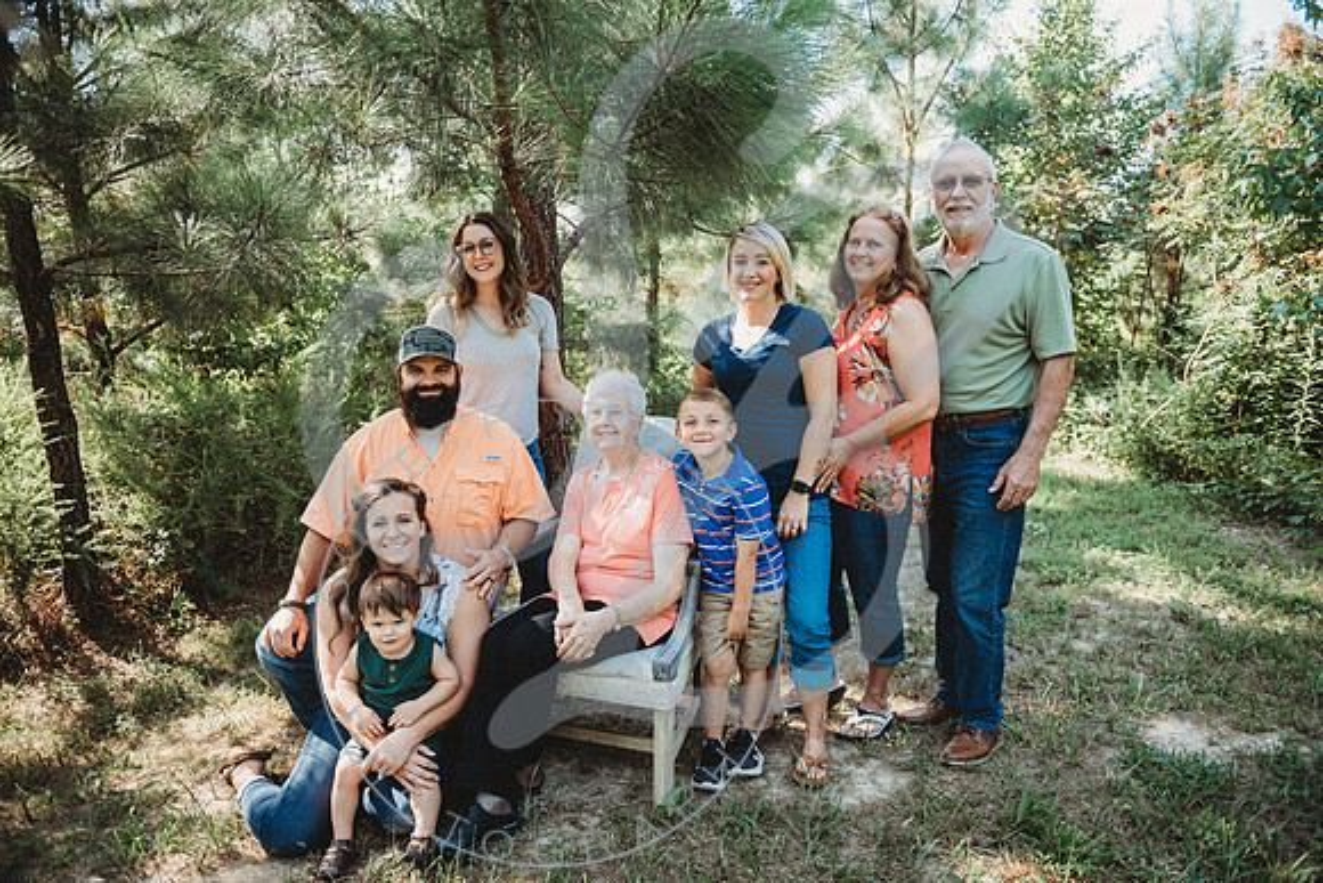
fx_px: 882
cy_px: 442
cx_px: 662
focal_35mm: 24
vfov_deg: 53.2
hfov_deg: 73.7
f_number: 2.8
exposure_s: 1/200
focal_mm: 24
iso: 100
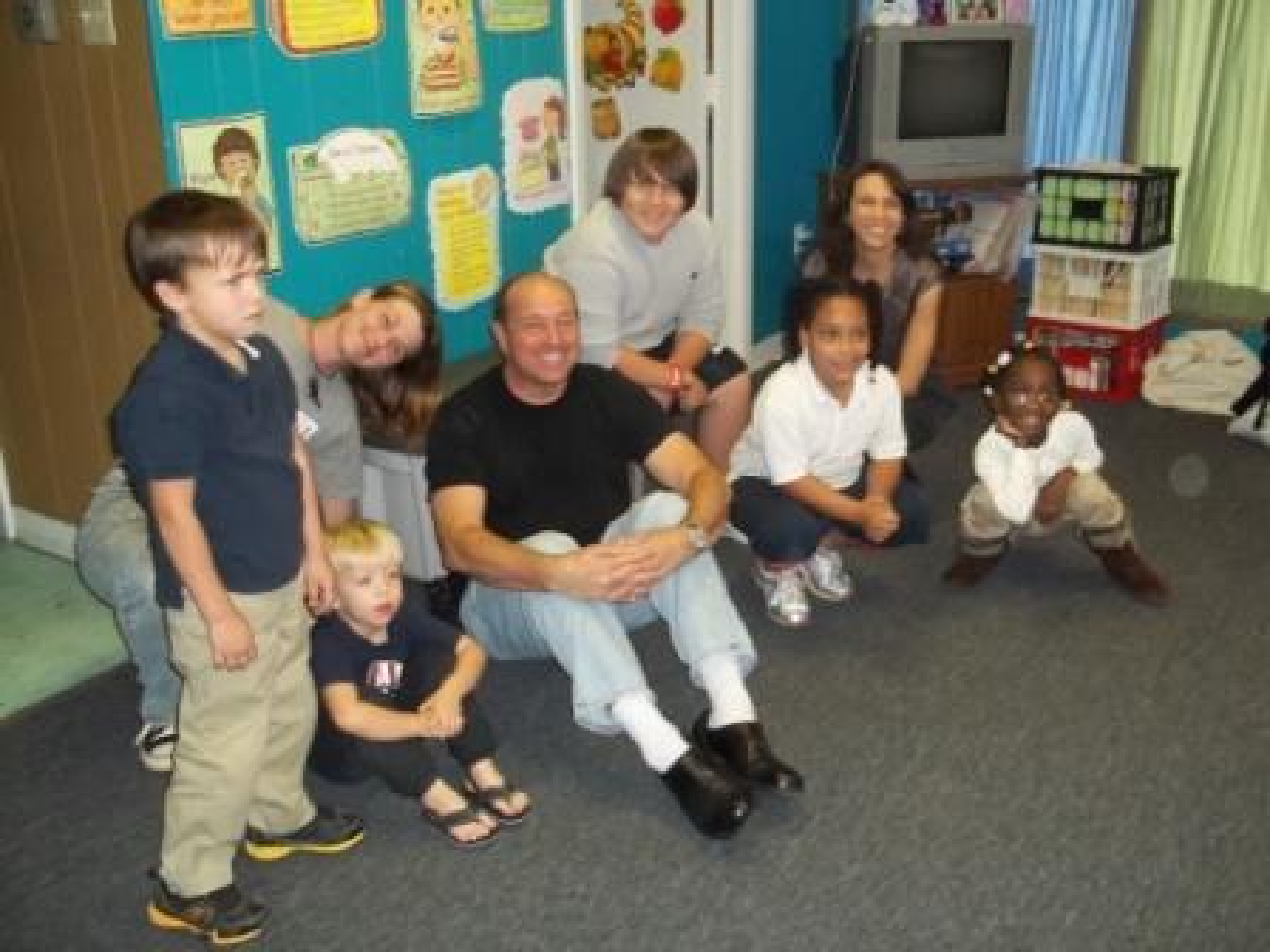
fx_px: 1321
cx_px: 635
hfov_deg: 51.4
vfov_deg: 39.7
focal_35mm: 36
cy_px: 476
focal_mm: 6.5
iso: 320
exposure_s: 1/30
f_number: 3.1
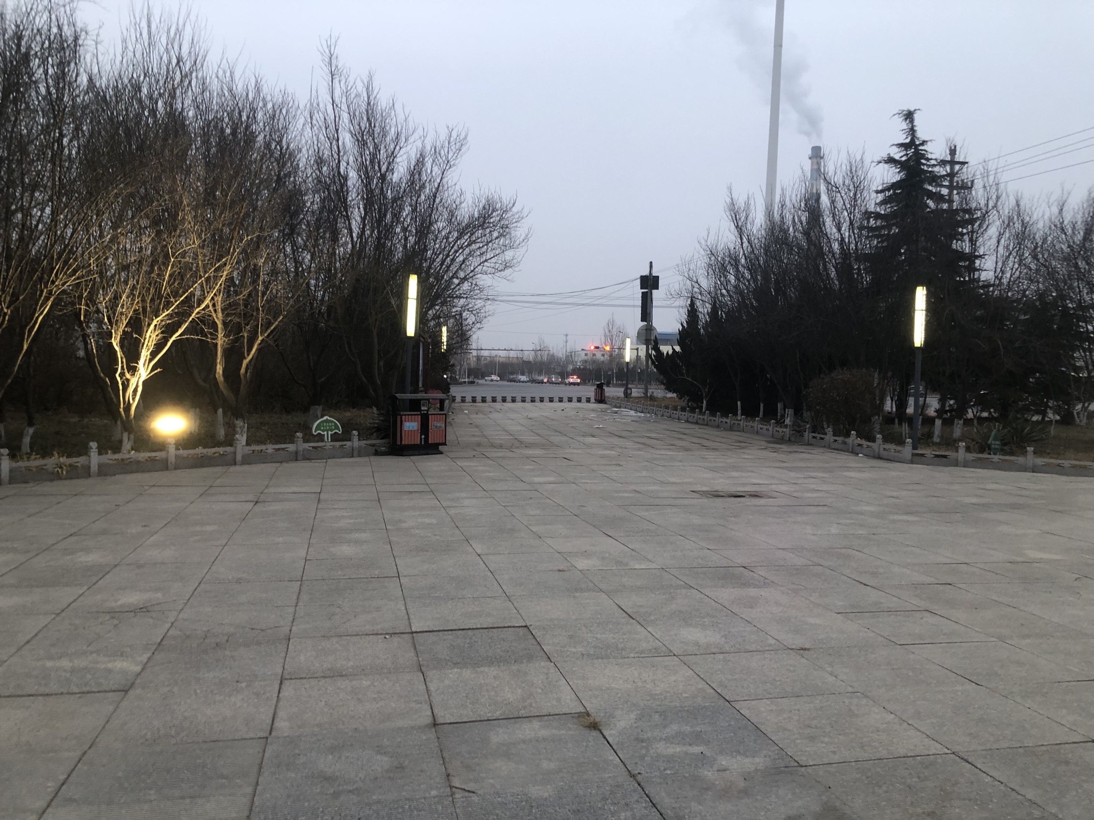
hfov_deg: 63.4
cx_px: 547
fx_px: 885
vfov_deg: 49.7
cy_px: 410
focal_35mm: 28
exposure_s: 1/20
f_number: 1.8
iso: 40
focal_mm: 3.99
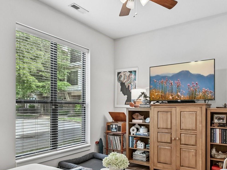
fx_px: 184
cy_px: 107
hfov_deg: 63.1
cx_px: 131
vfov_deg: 49.2
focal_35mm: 28
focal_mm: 14
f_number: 8
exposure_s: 1/15
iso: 360
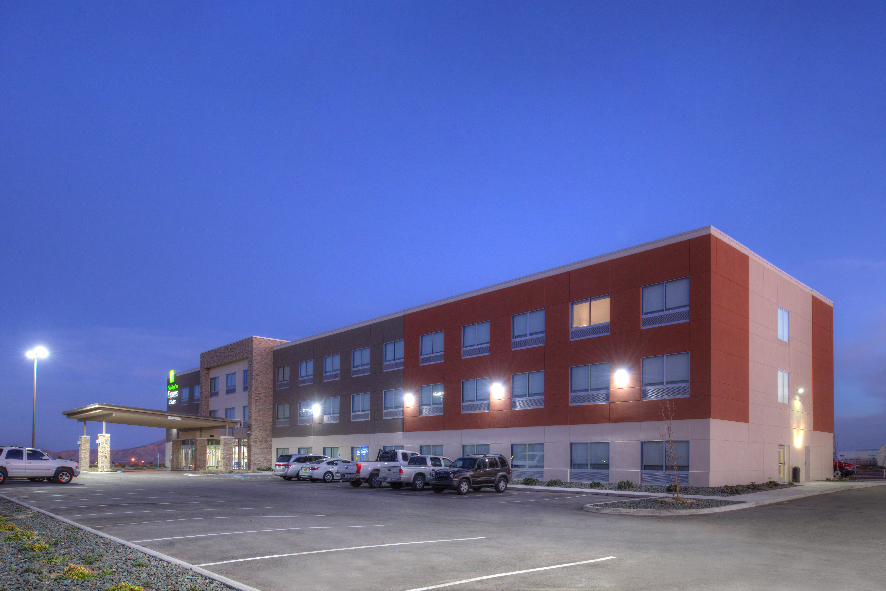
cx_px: 443
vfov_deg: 53.2
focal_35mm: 24
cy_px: 296
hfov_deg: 73.7
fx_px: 591
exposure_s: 1
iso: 100
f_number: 8
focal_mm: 24
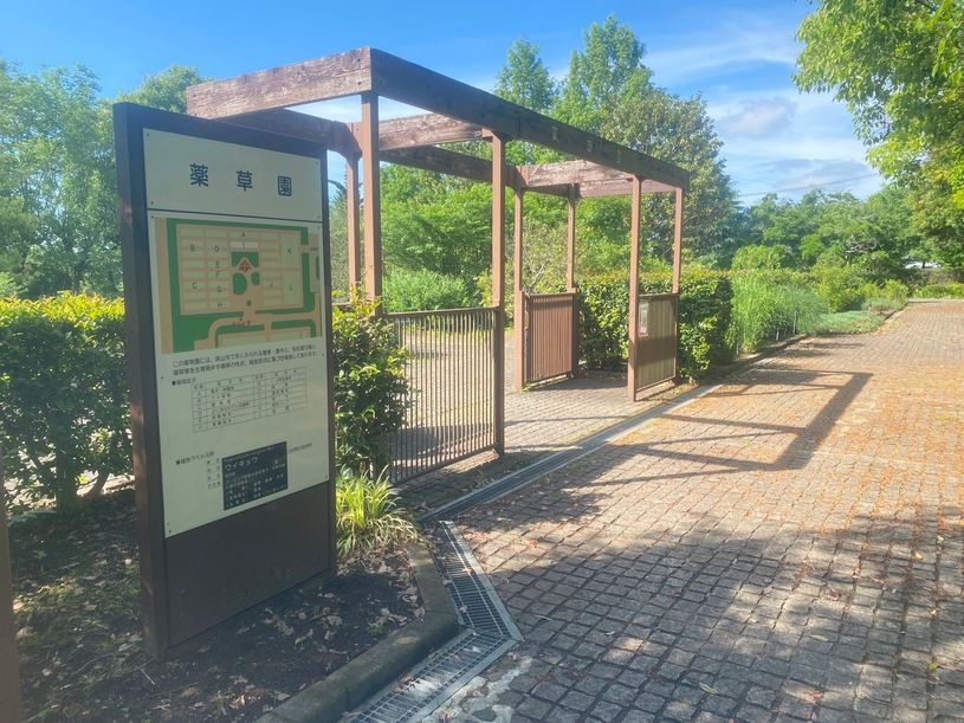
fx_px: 724
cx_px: 482
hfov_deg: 67.3
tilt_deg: -7.5
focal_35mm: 26
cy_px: 362
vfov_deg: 53.1
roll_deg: +0.4
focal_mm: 4.25
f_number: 1.8
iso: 32
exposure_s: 1/604
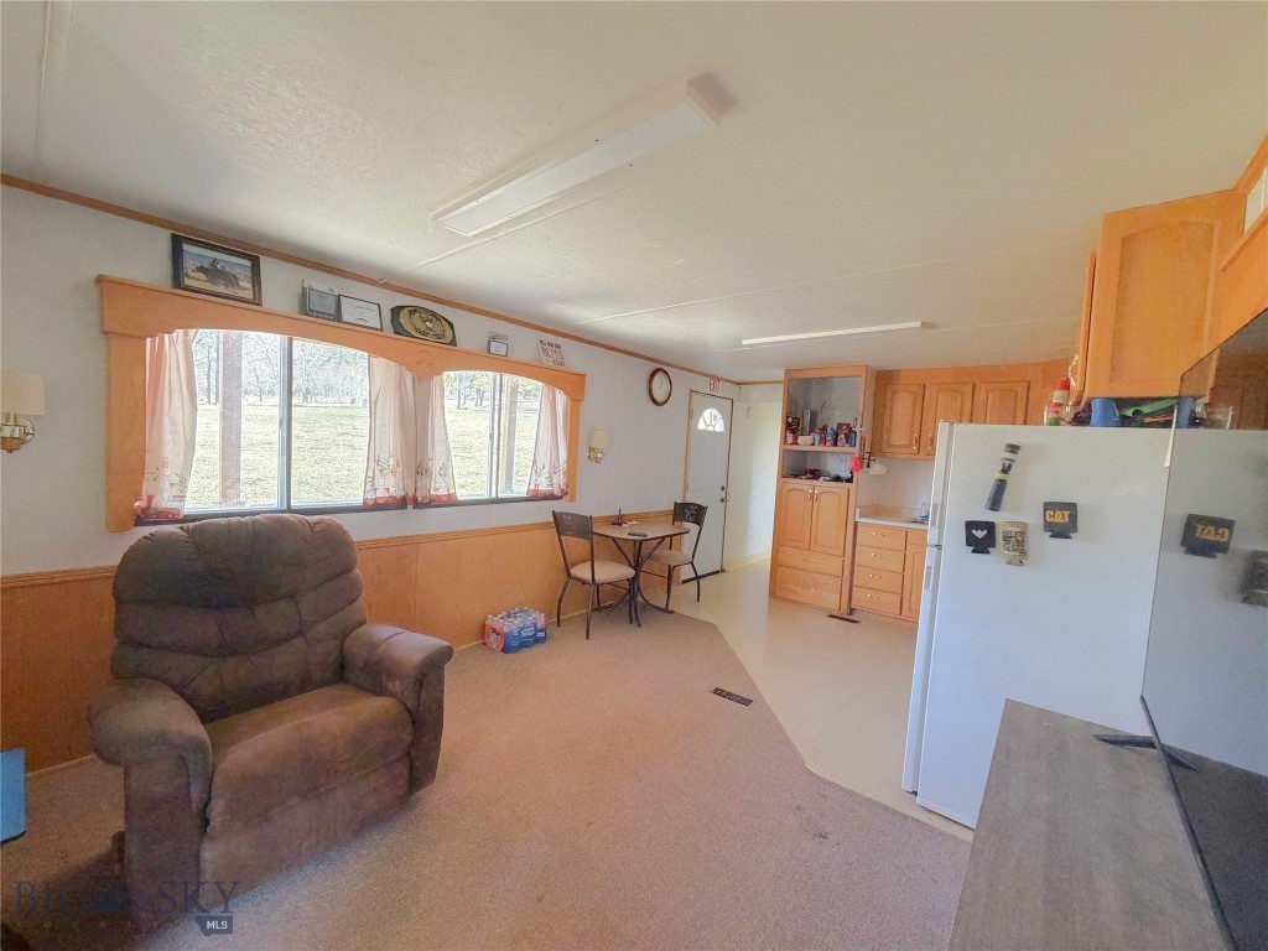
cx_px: 634
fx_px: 513
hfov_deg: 102.1
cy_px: 476
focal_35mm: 14
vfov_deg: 85.7
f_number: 2.2
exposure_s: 1/75
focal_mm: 2.22
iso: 320
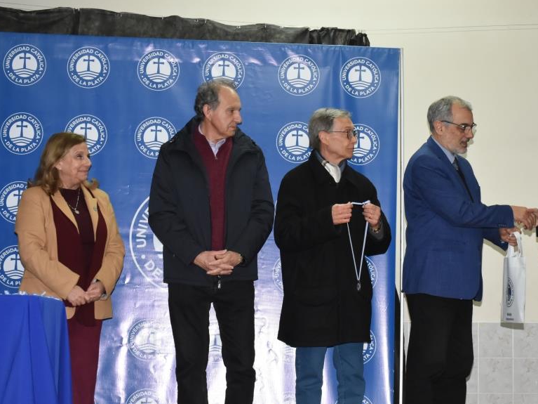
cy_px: 227
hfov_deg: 22.5
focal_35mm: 87
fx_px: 1346
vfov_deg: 17.0
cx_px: 352
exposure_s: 1/60
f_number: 8
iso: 1600
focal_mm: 45
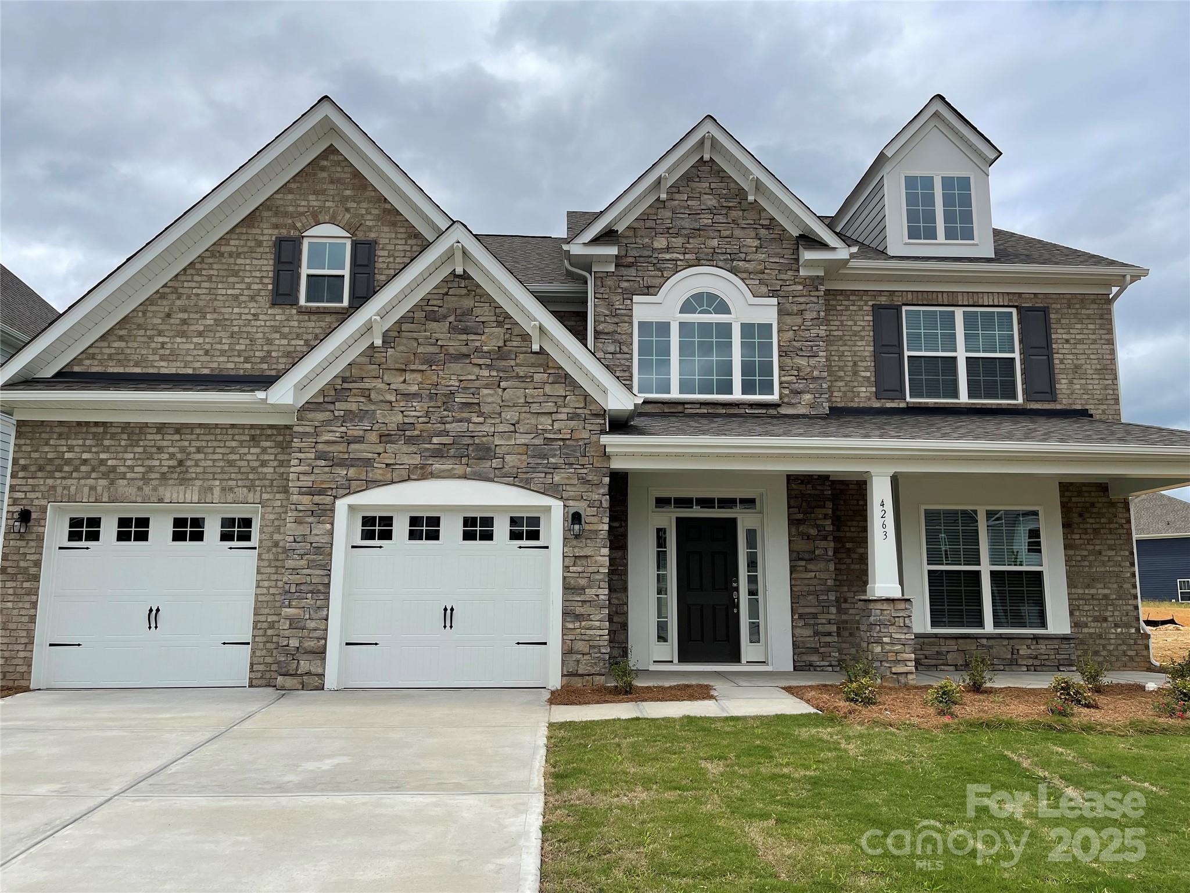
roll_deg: -0.8
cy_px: 446
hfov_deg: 67.3
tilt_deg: +8.0
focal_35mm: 26
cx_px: 595
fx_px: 894
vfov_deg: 53.1
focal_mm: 5.1
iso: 32
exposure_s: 1/5618
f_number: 1.6
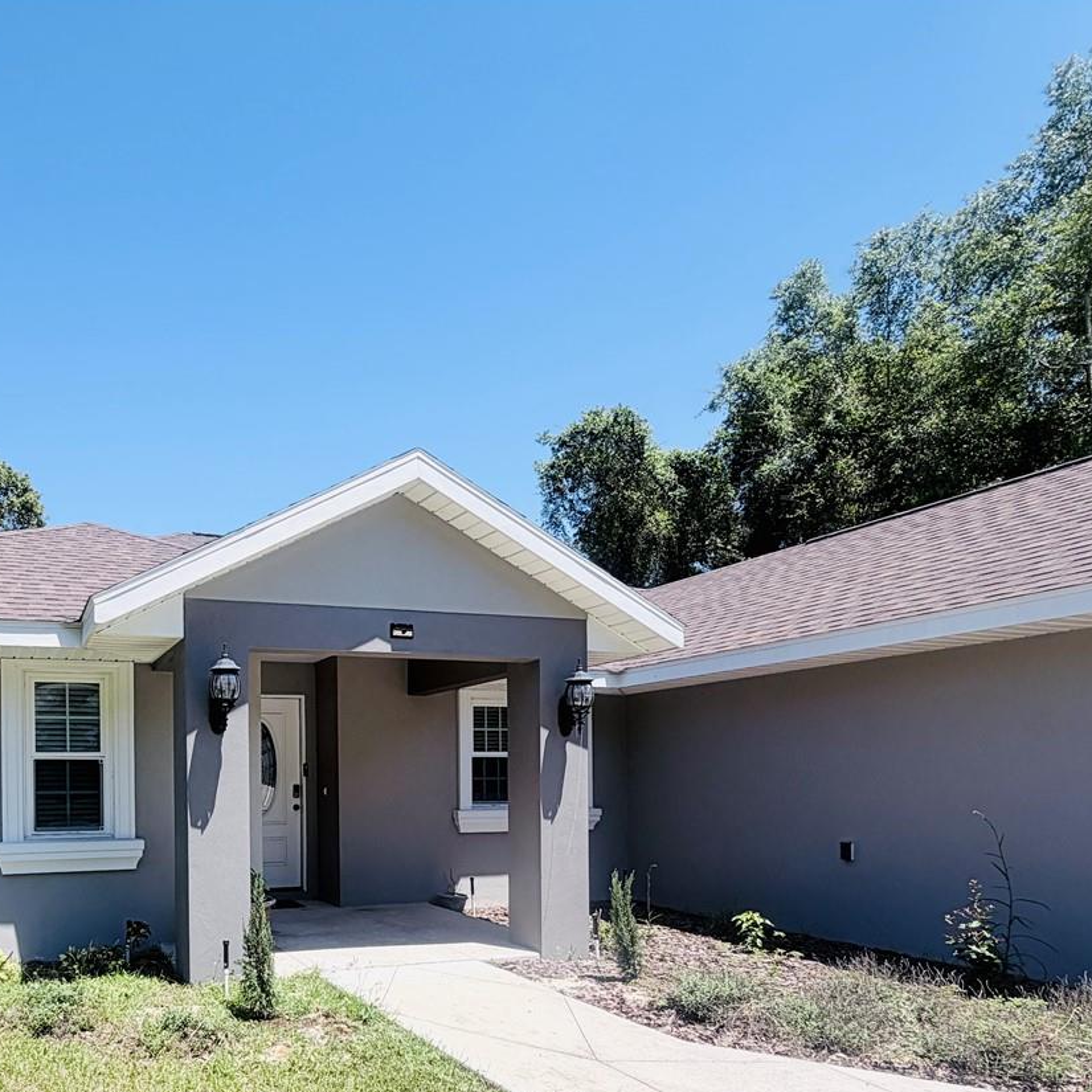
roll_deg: +0.6
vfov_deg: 62.3
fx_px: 857
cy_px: 784
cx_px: 257
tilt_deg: +1.0
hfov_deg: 61.0
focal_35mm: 24
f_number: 2.2
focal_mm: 2.22
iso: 25
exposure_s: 1/770
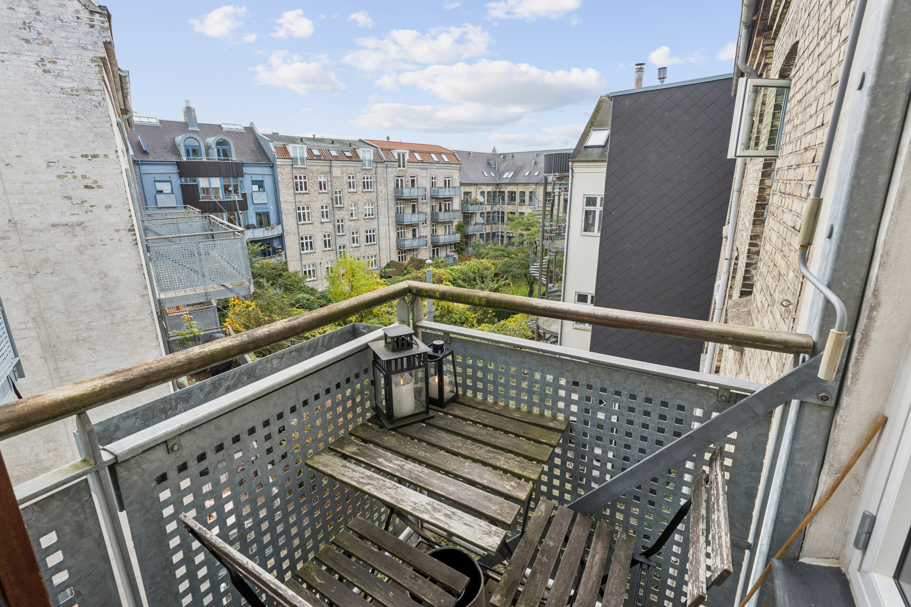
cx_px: 456
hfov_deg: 96.7
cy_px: 304
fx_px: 405
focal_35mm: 16
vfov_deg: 73.7
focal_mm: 16
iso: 800
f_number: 11
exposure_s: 1/125
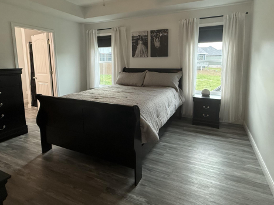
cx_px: 150
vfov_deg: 65.2
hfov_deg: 81.5
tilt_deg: -5.6
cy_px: 80
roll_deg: +0.1
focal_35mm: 20
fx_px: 158
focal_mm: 2.22
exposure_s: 1/120
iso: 250
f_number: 2.2
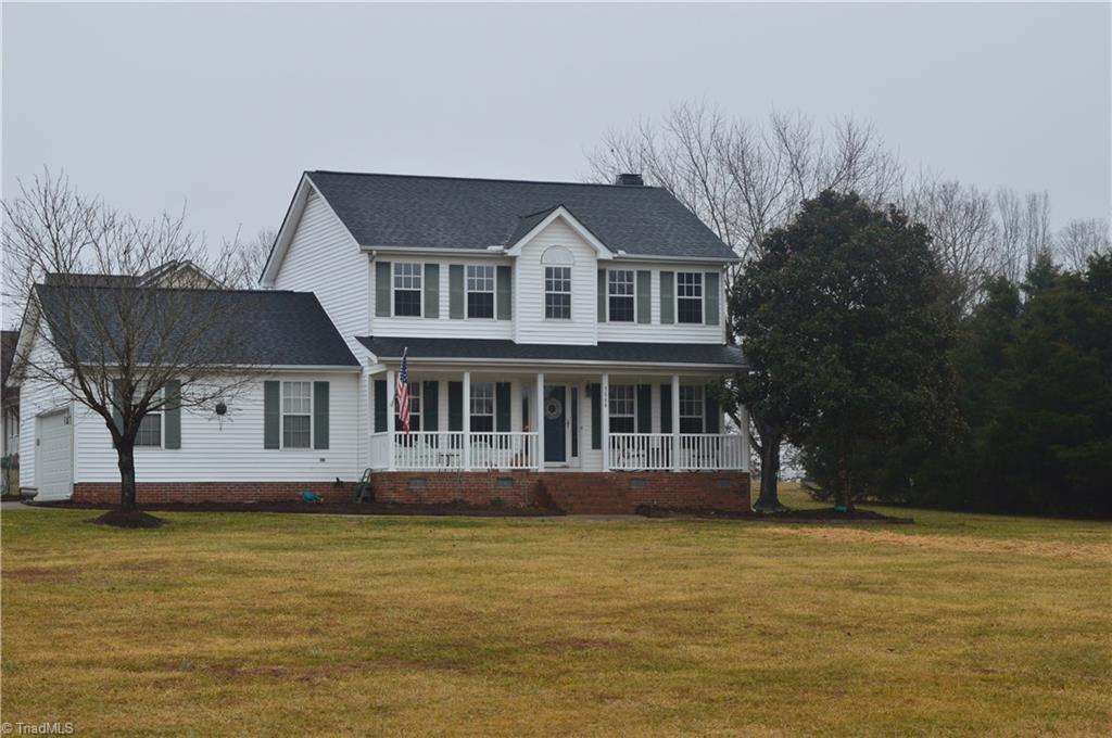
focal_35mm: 82
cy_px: 369
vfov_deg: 16.5
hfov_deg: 24.6
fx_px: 2545
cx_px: 556
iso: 400
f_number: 10
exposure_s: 1/200
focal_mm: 55
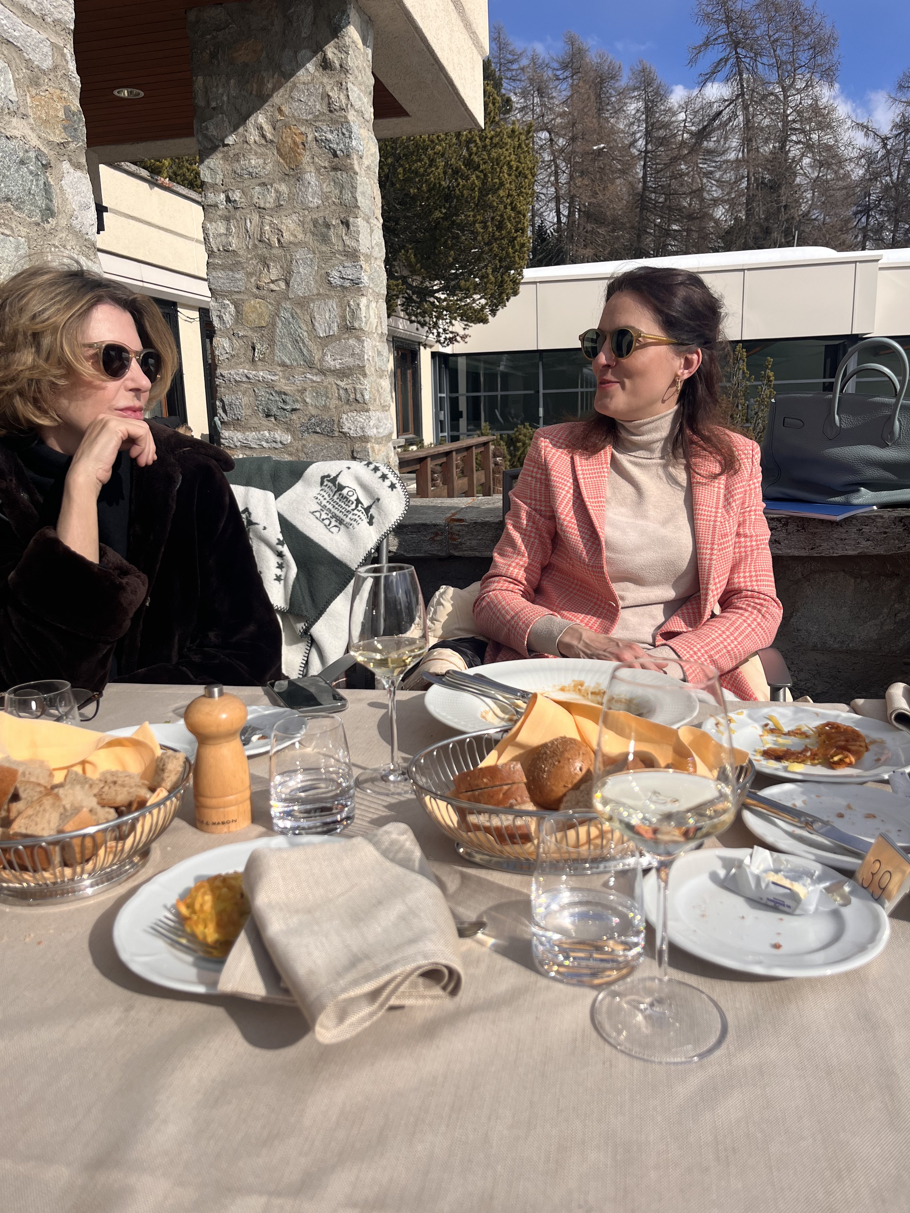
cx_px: 455
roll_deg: +2.1
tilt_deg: -12.5
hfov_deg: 53.1
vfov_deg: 67.3
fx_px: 911
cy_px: 606
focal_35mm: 26
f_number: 1.6
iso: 50
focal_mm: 5.1
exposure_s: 1/6897
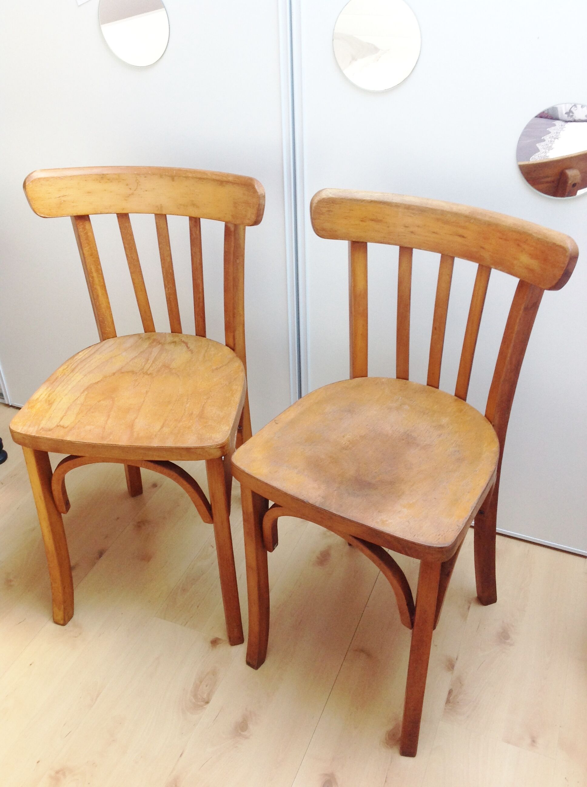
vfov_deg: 52.7
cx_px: 294
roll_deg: +3.6
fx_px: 793
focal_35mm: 35
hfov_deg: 40.6
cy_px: 394
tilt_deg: -33.3
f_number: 2.4
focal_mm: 4.28
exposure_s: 1/15
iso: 80
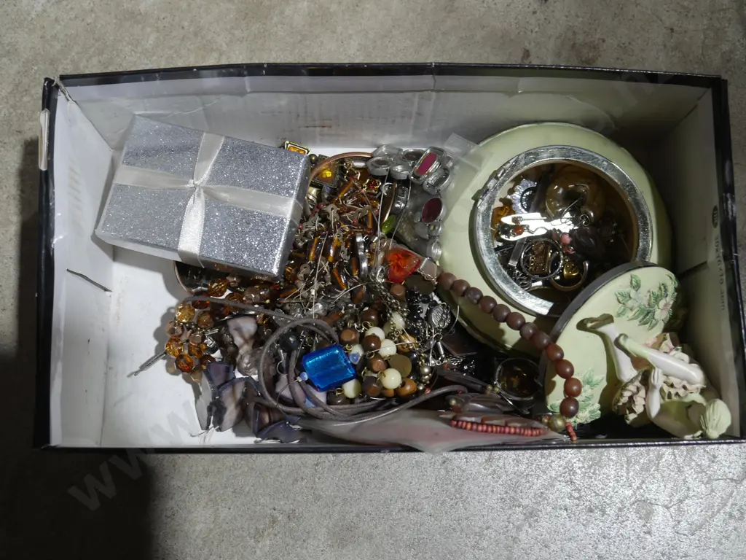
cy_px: 280
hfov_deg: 44.8
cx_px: 373
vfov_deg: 34.3
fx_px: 905
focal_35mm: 42
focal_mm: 21
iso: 500
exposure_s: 1/60
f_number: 4.6
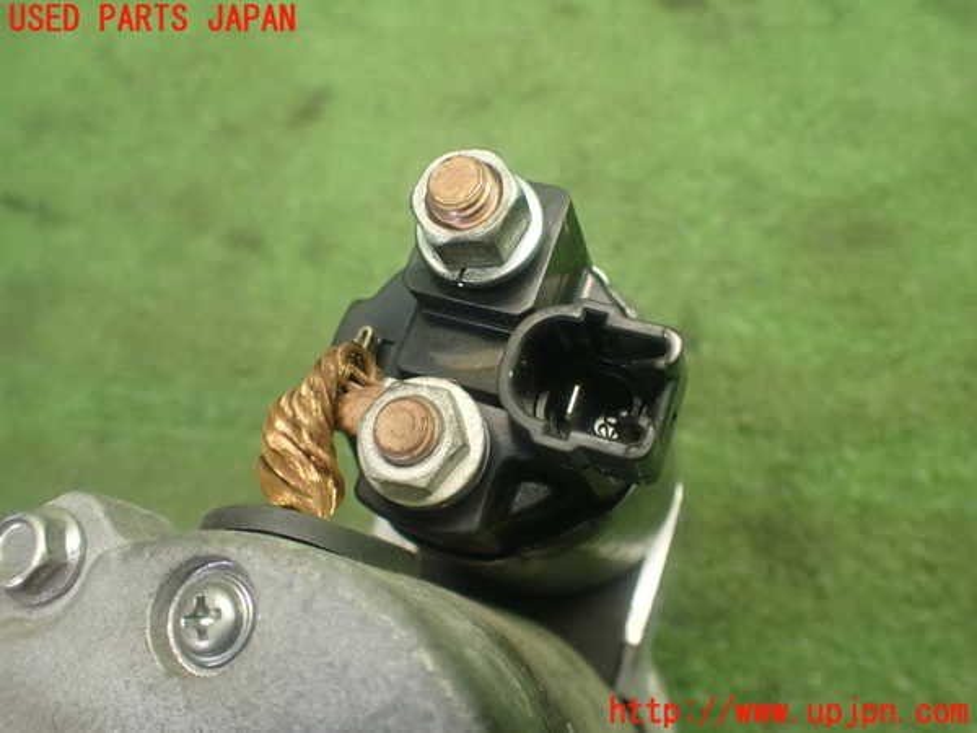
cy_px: 366
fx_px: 847
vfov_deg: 46.8
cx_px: 488
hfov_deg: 60.0
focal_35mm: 30
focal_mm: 5.4
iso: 800
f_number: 2.3
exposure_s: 1/100
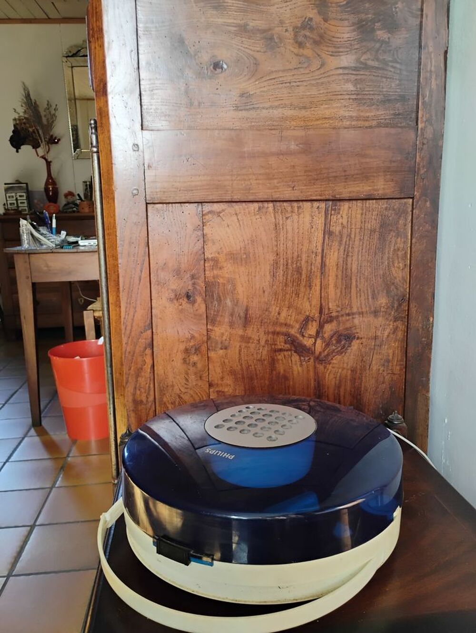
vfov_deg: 63.4
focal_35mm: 28
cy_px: 316
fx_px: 512
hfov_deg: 49.9
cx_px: 238
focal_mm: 4.26
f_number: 1.8
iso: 356
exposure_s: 1/50
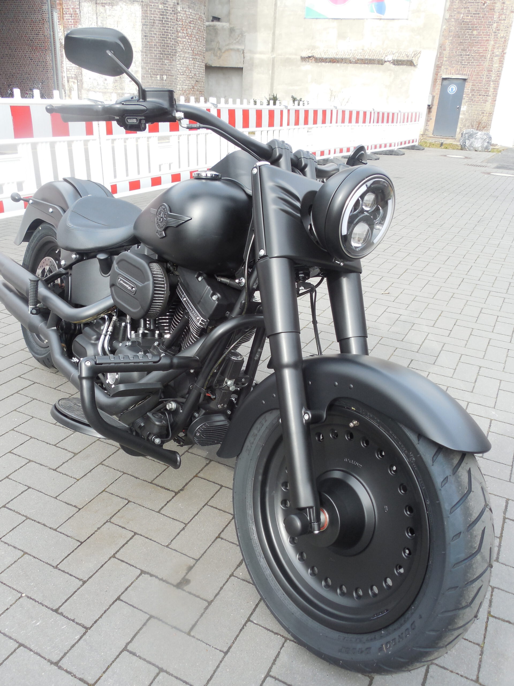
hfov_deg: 49.7
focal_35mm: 28
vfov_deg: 63.4
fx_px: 554
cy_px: 343
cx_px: 257
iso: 125
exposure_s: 1/160
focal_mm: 5
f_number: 3.5
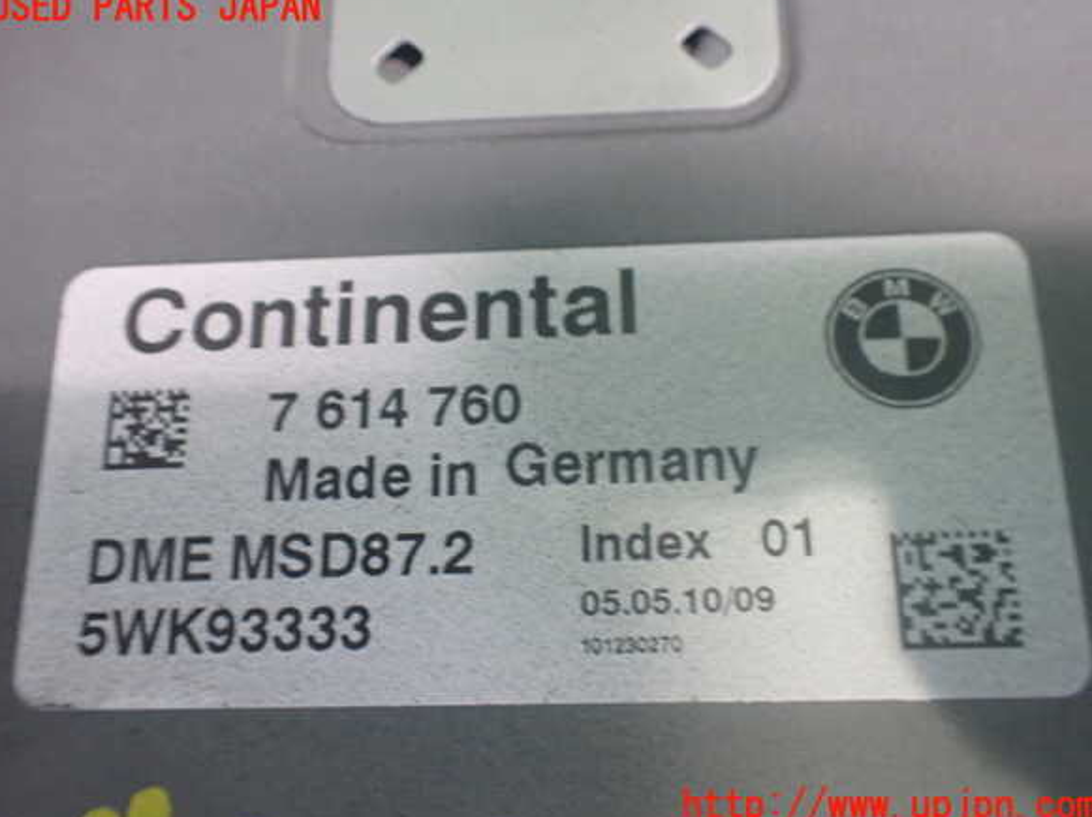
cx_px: 543
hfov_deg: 58.4
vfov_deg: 45.4
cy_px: 408
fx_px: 977
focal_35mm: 31
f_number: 2.3
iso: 800
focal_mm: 5.4
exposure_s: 1/50
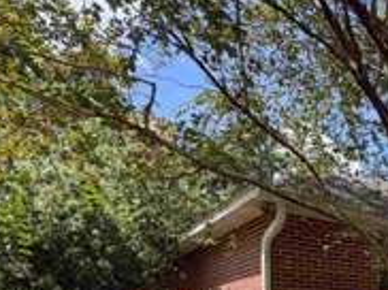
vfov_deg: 33.0
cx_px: 452
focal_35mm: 37
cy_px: 331
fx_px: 414
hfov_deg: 38.7
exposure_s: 1/448
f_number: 2.2
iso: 64
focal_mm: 2.22
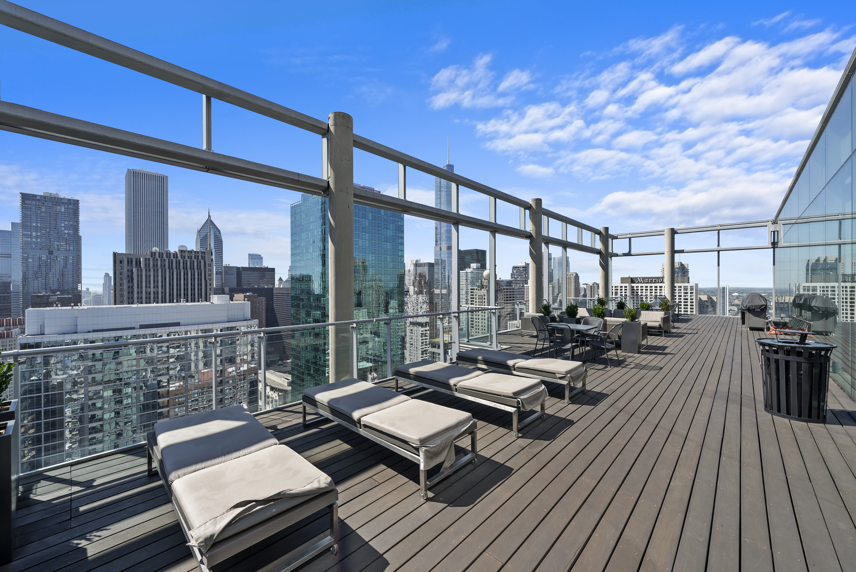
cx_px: 428
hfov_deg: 104.2
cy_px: 286
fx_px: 333
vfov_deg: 81.3
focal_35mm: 14
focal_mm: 14
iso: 80
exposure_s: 1/125
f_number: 9
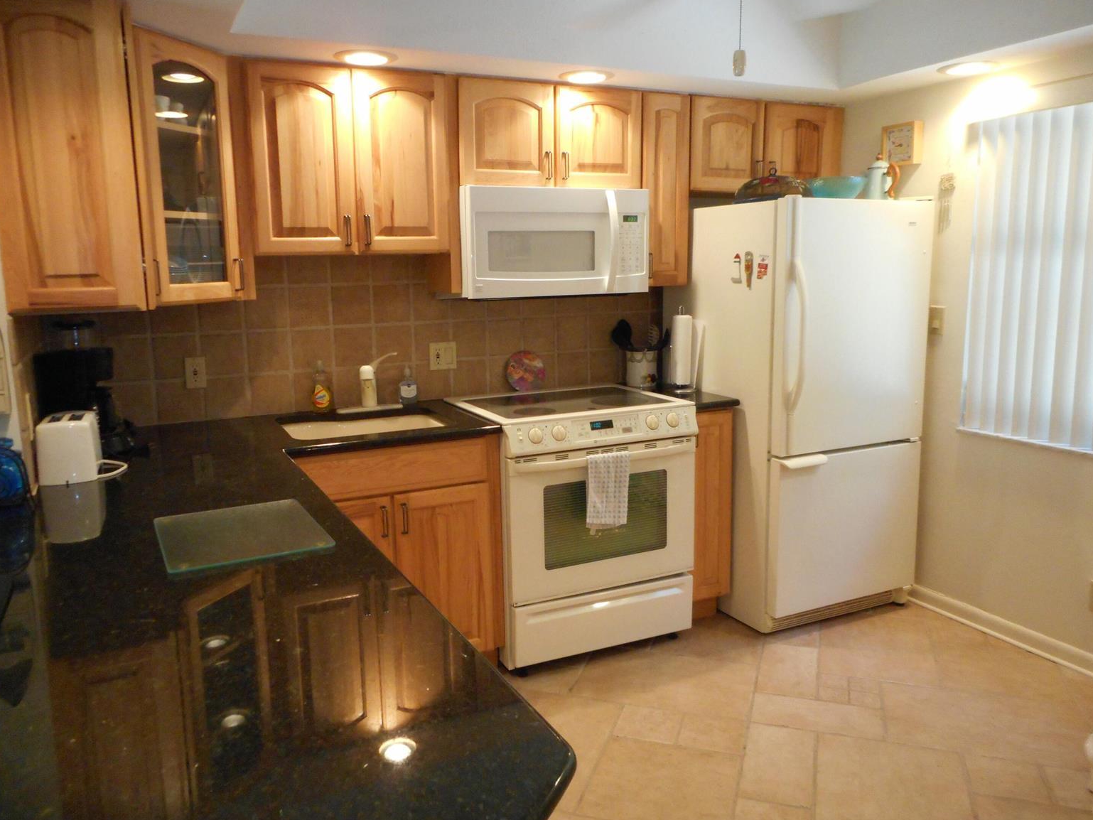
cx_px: 539
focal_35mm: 26
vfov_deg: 53.1
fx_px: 821
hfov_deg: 67.3
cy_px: 398
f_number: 3.7
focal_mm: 4.5
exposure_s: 1/25
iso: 476
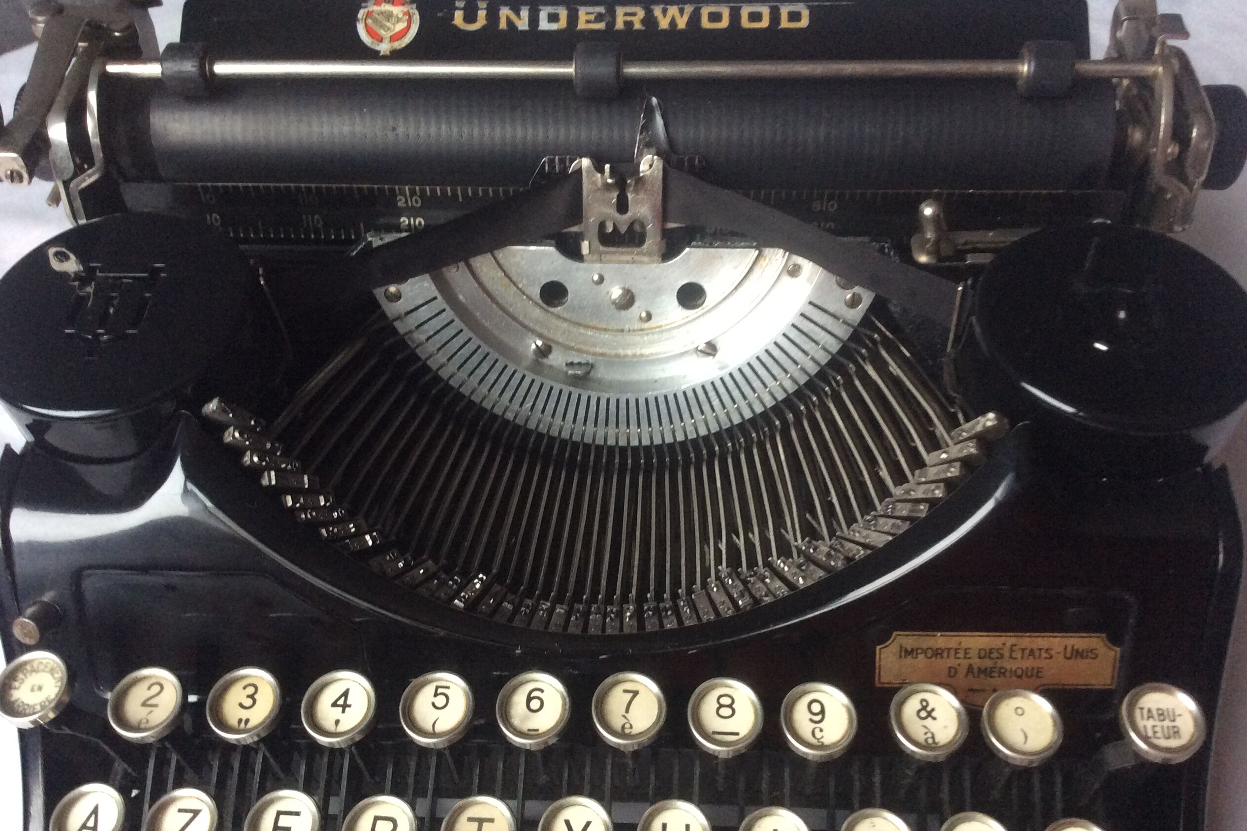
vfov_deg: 38.9
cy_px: 440
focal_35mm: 34
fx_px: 1178
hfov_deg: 55.8
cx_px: 627
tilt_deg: -55.5
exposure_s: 1/25
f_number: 2.4
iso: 125
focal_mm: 3.3
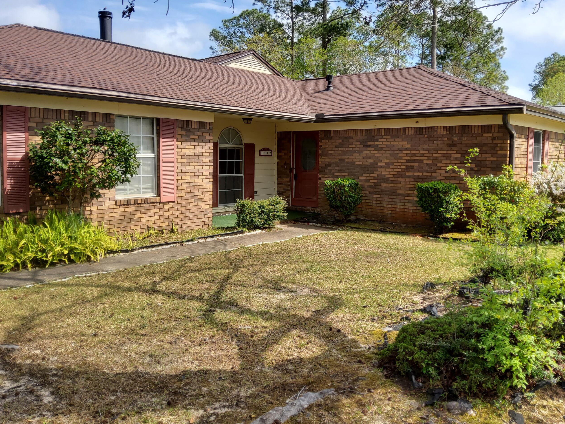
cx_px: 288
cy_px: 189
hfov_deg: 58.3
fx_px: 506
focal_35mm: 31
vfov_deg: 45.4
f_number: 2
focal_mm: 3.08
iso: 50
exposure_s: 1/907
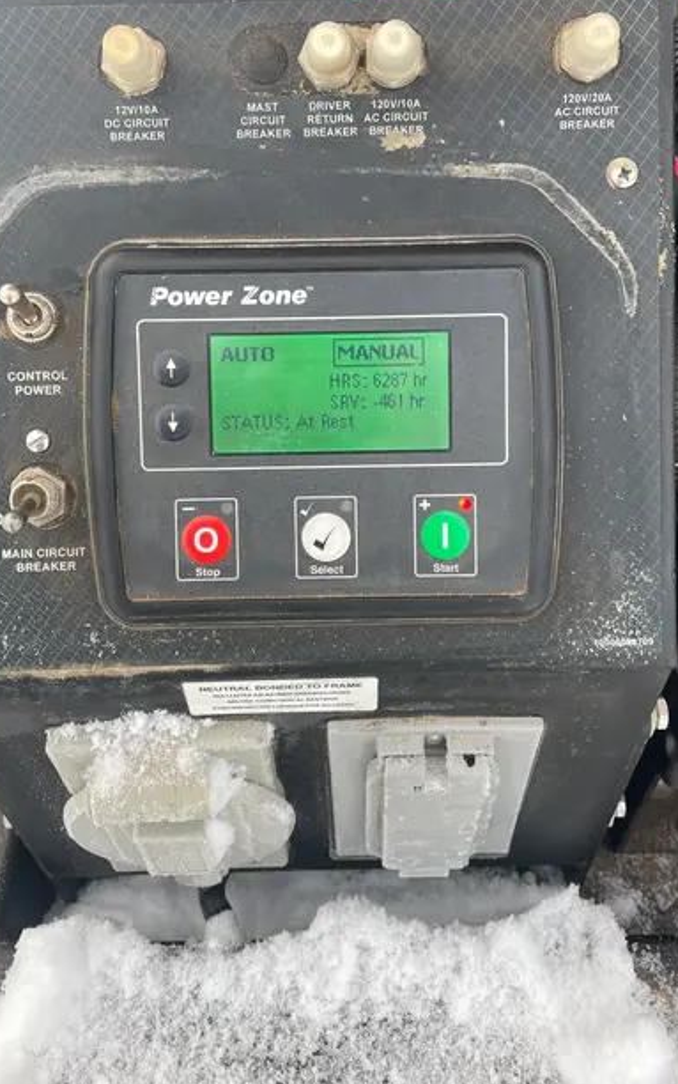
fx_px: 975
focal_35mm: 33
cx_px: 351
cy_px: 458
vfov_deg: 57.9
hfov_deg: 38.4
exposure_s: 1/251
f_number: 1.6
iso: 32
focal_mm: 4.2
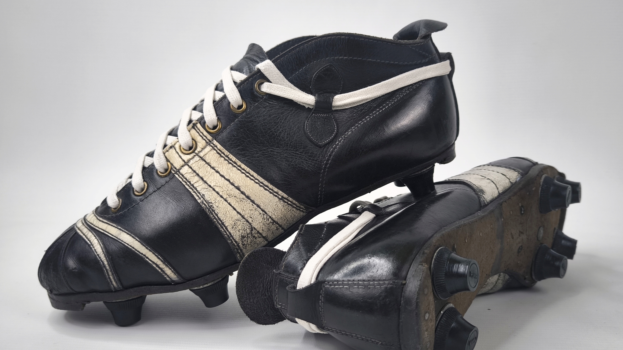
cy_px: 188
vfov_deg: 42.9
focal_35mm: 27
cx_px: 316
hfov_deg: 69.9
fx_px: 446
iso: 64
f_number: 1.9
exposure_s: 1/100
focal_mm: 6.92
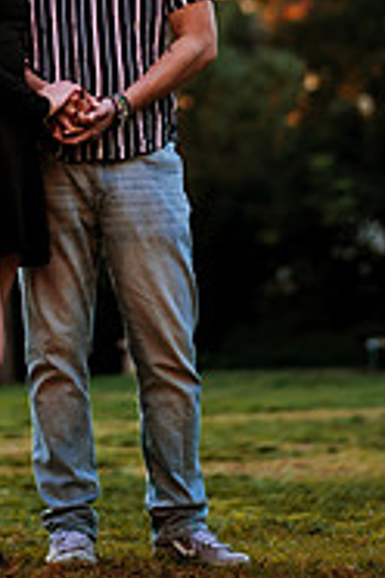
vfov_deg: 14.4
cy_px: -31
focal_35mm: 140
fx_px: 2246
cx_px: 84
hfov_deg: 9.8
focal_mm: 58
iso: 100
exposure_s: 1/800
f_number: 1.4
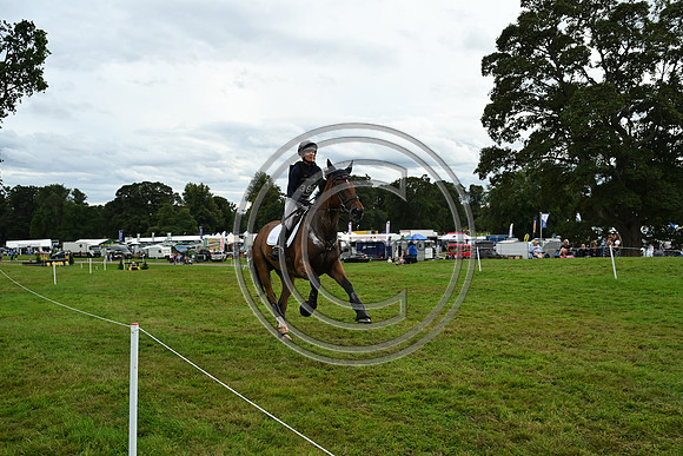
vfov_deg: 36.9
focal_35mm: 36
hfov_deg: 53.1
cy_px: 228
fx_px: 683
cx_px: 342
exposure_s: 1/1250
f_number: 5.6
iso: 560
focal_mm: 36
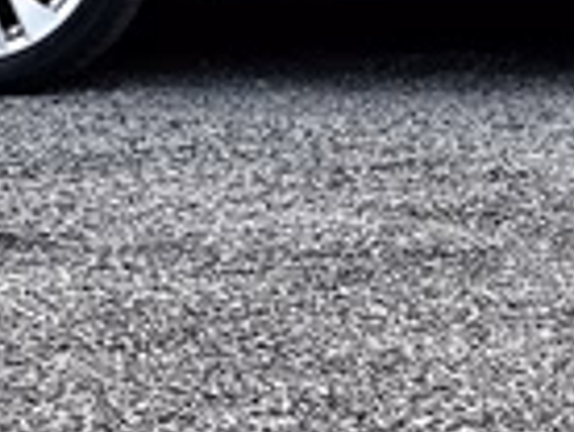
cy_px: -361
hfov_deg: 5.5
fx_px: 5913
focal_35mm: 356
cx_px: 857
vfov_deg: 4.1
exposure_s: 1/124
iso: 32
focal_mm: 9
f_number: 2.8
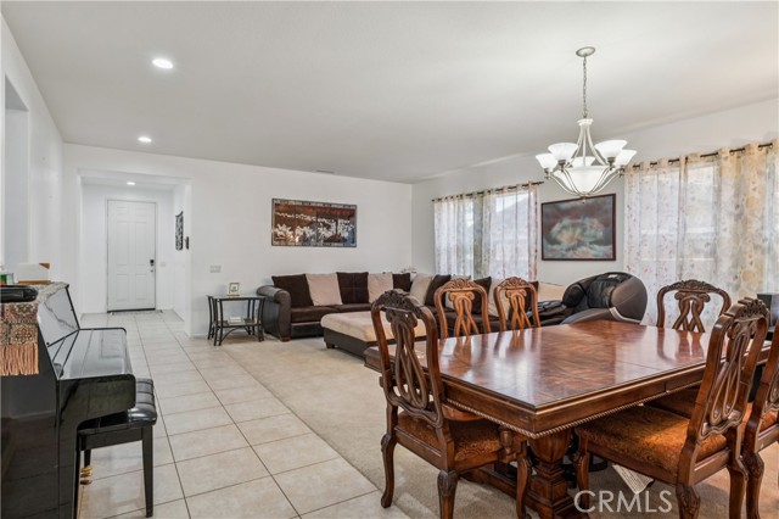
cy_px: 260
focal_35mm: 20
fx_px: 428
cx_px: 390
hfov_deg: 84.6
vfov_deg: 62.4
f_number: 13
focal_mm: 19.8
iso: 100
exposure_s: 1/1.25
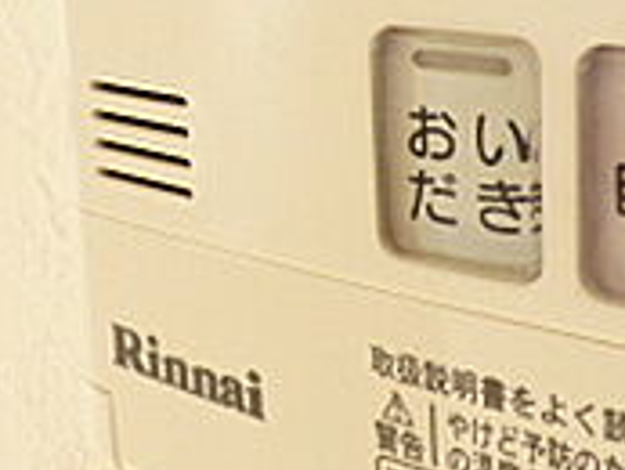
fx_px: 1337
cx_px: 311
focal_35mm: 74
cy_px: 47
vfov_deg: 19.6
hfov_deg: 26.3
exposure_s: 1/60
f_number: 2.8
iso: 100
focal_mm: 3.58
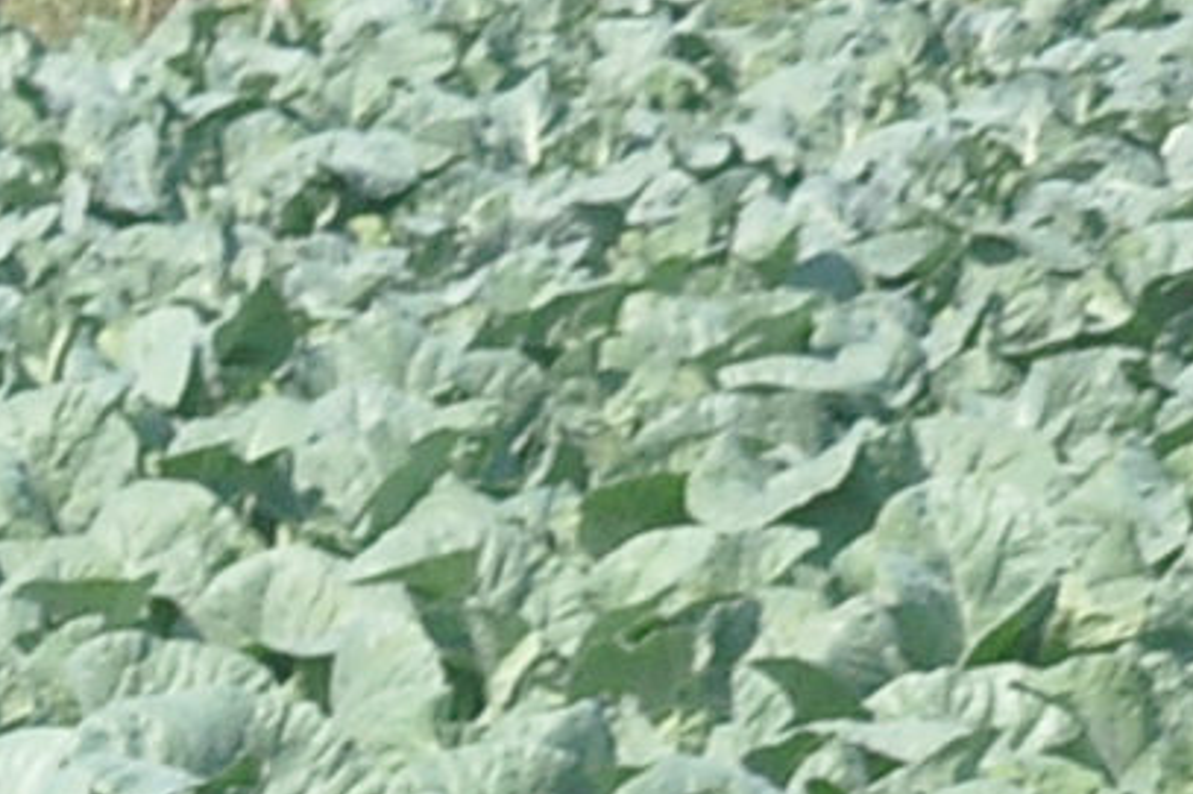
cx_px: -3295
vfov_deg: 4.4
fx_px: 9803
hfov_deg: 6.0
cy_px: 2722
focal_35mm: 296
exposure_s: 1/320
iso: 640
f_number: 14
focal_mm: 25
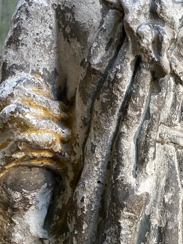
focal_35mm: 69
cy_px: 192
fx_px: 486
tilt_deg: -0.3
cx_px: 154
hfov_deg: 21.0
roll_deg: +1.4
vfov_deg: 27.7
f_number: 1.6
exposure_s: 1/78
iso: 125
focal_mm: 5.1
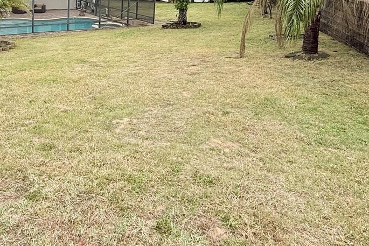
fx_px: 349
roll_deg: -2.1
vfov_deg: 35.8
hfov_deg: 53.9
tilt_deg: -9.0
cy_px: 11
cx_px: 104
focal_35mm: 34
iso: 50
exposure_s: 1/403
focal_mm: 2.22
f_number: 2.2
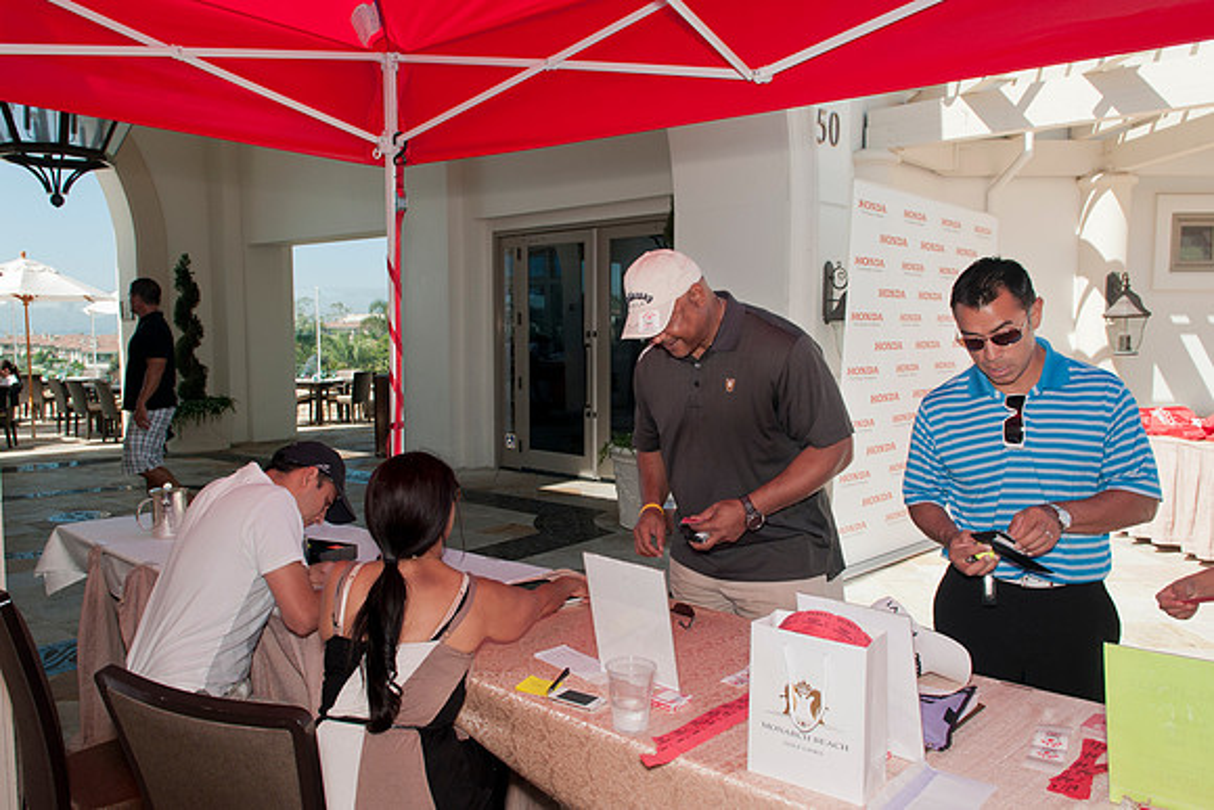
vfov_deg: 47.0
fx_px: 931
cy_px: 406
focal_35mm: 28
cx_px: 593
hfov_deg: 66.2
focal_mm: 17
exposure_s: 1/160
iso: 200
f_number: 6.3
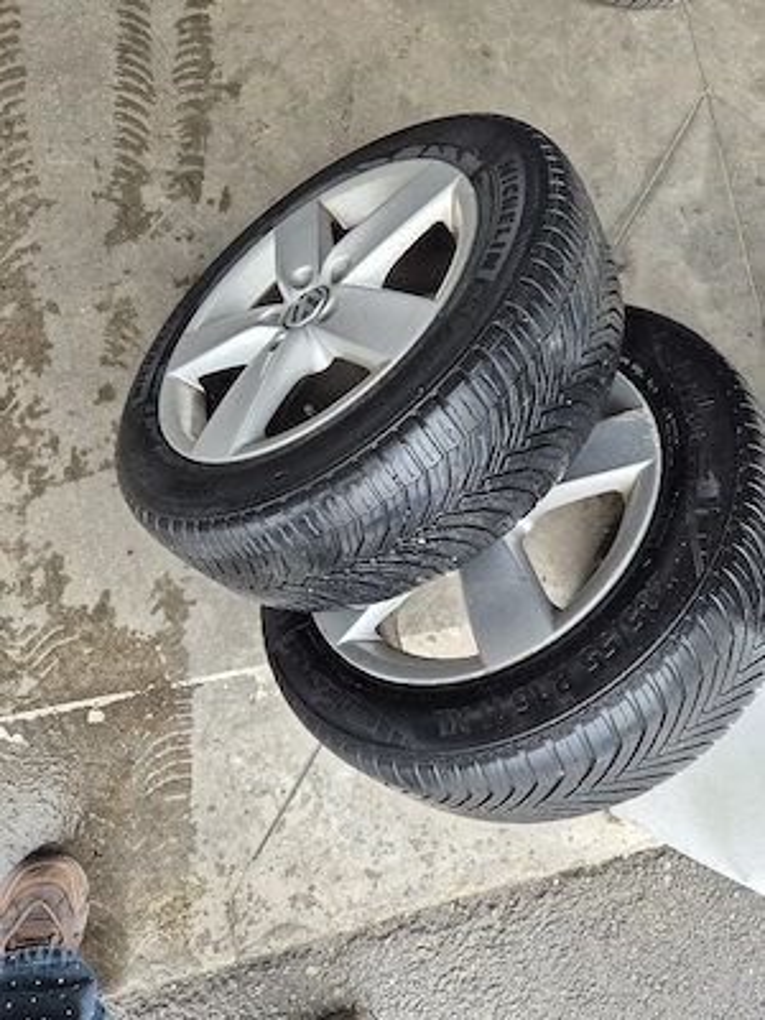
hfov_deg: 58.9
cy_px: 510
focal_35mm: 23
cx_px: 382
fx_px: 678
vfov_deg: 73.9
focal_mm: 5.4
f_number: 1.8
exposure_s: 1/182
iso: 64
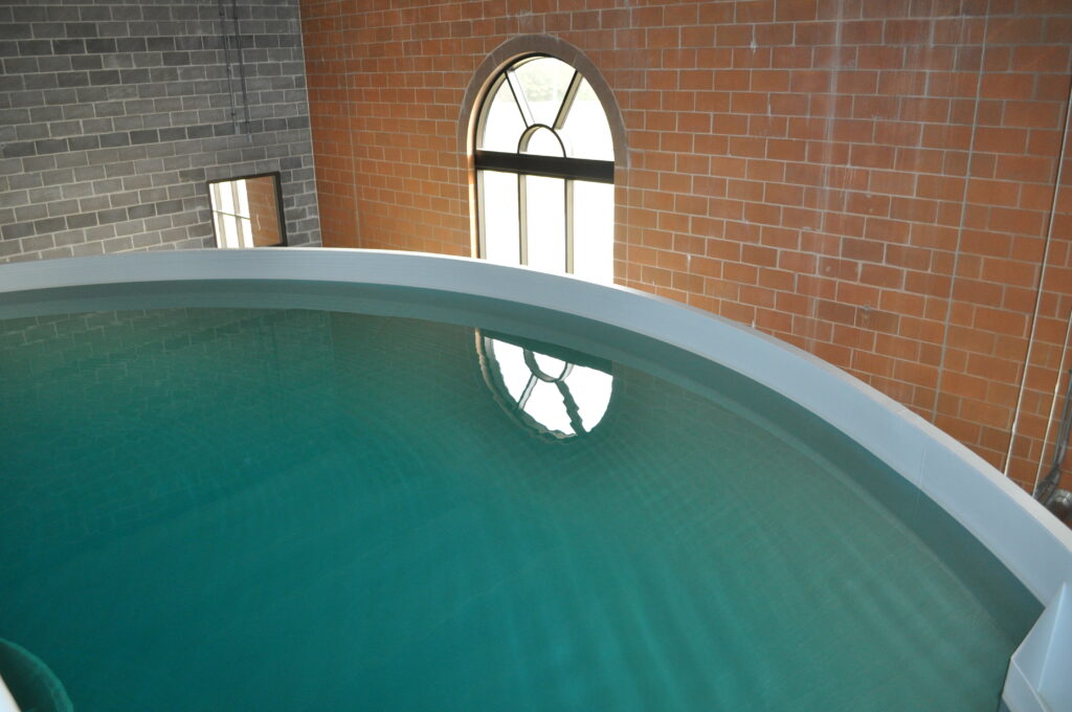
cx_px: 536
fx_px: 803
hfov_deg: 67.4
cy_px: 356
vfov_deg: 47.8
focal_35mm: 27
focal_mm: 18
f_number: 3.5
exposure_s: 1/60
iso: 800
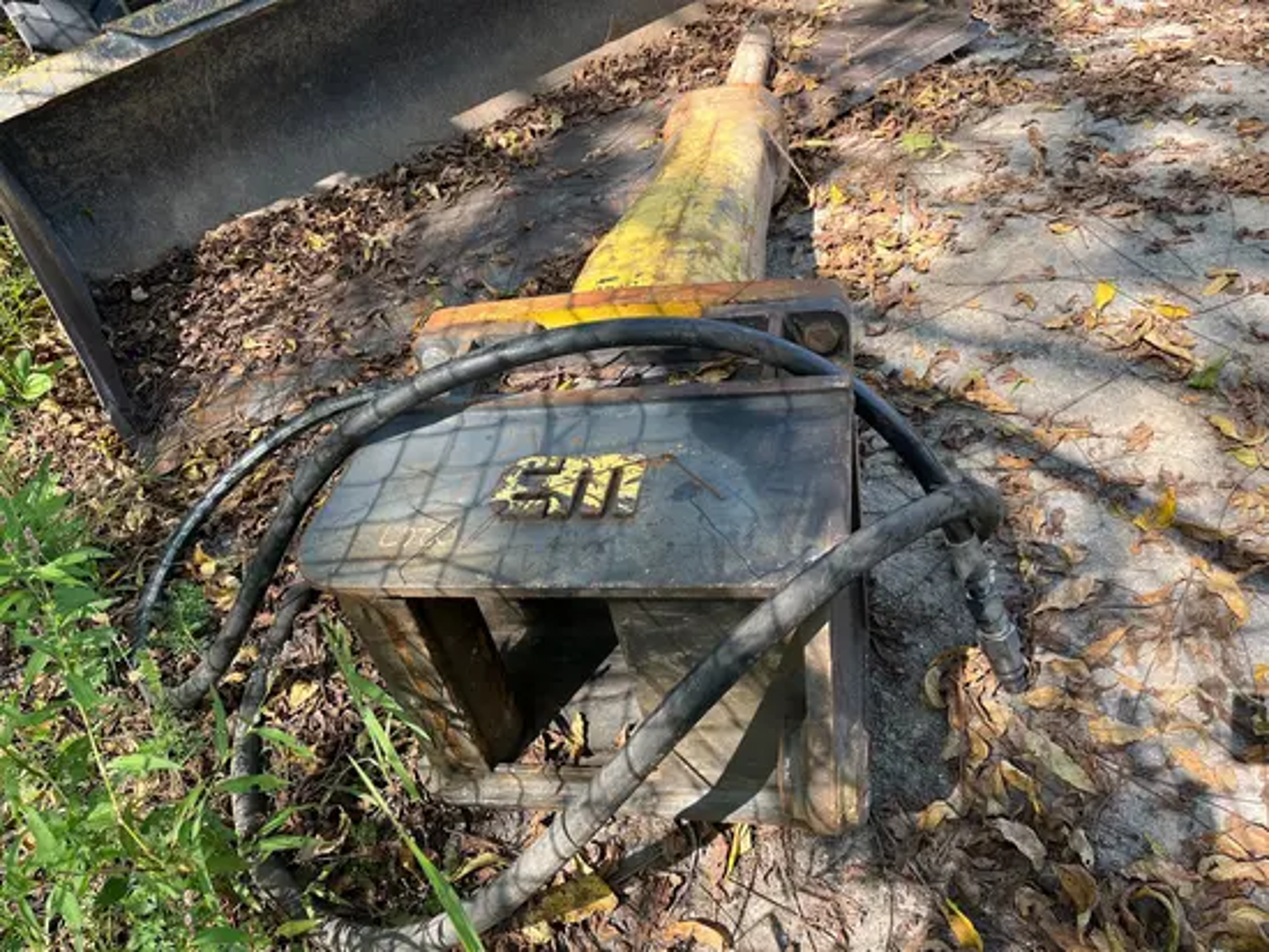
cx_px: 634
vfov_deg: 53.1
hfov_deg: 67.3
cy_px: 476
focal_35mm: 26
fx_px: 954
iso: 50
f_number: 1.6
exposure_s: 1/510
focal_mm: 5.1
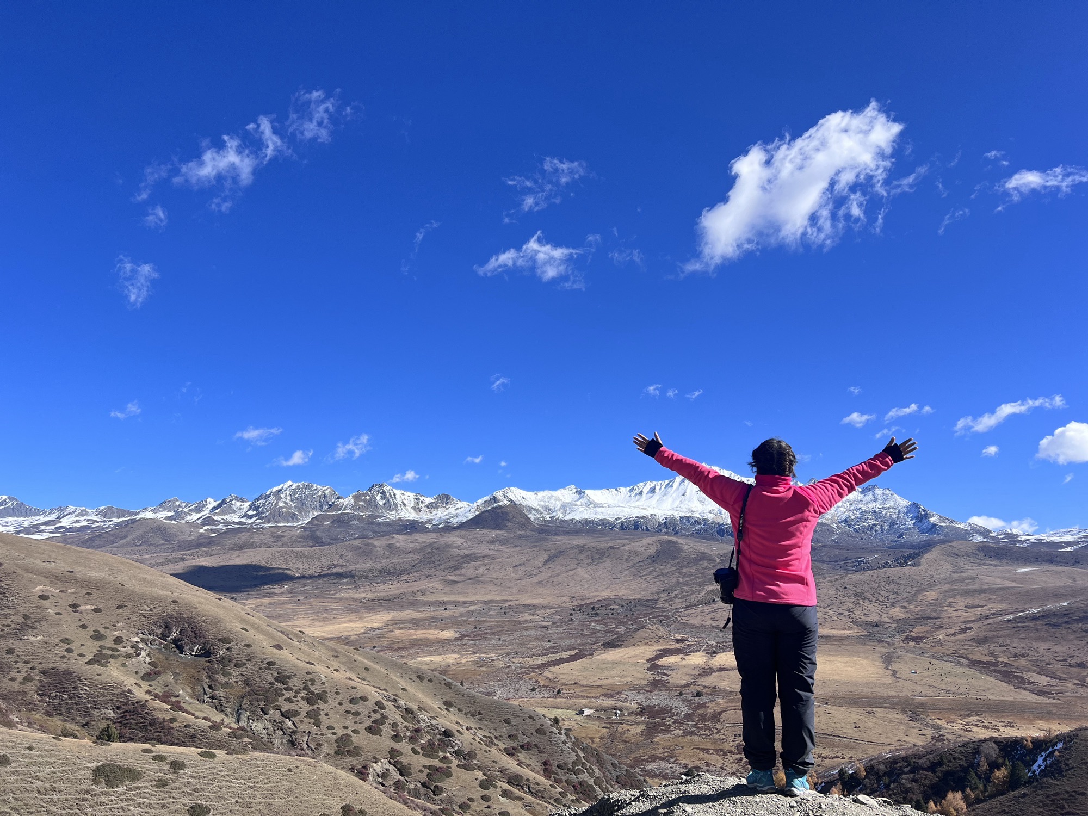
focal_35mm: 26
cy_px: 408
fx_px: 817
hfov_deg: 67.3
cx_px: 544
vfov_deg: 53.1
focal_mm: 5.7
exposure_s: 1/2457
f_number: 1.5
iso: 50
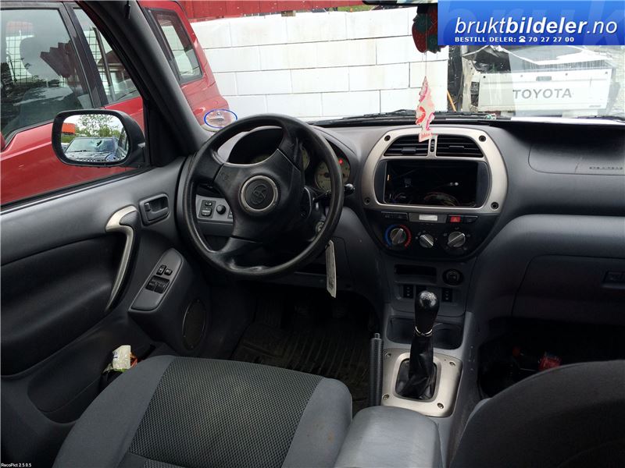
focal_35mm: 29
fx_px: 524
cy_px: 234
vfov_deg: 48.2
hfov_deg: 61.7
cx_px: 312
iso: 32
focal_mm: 4.15
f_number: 2.2
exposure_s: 1/354
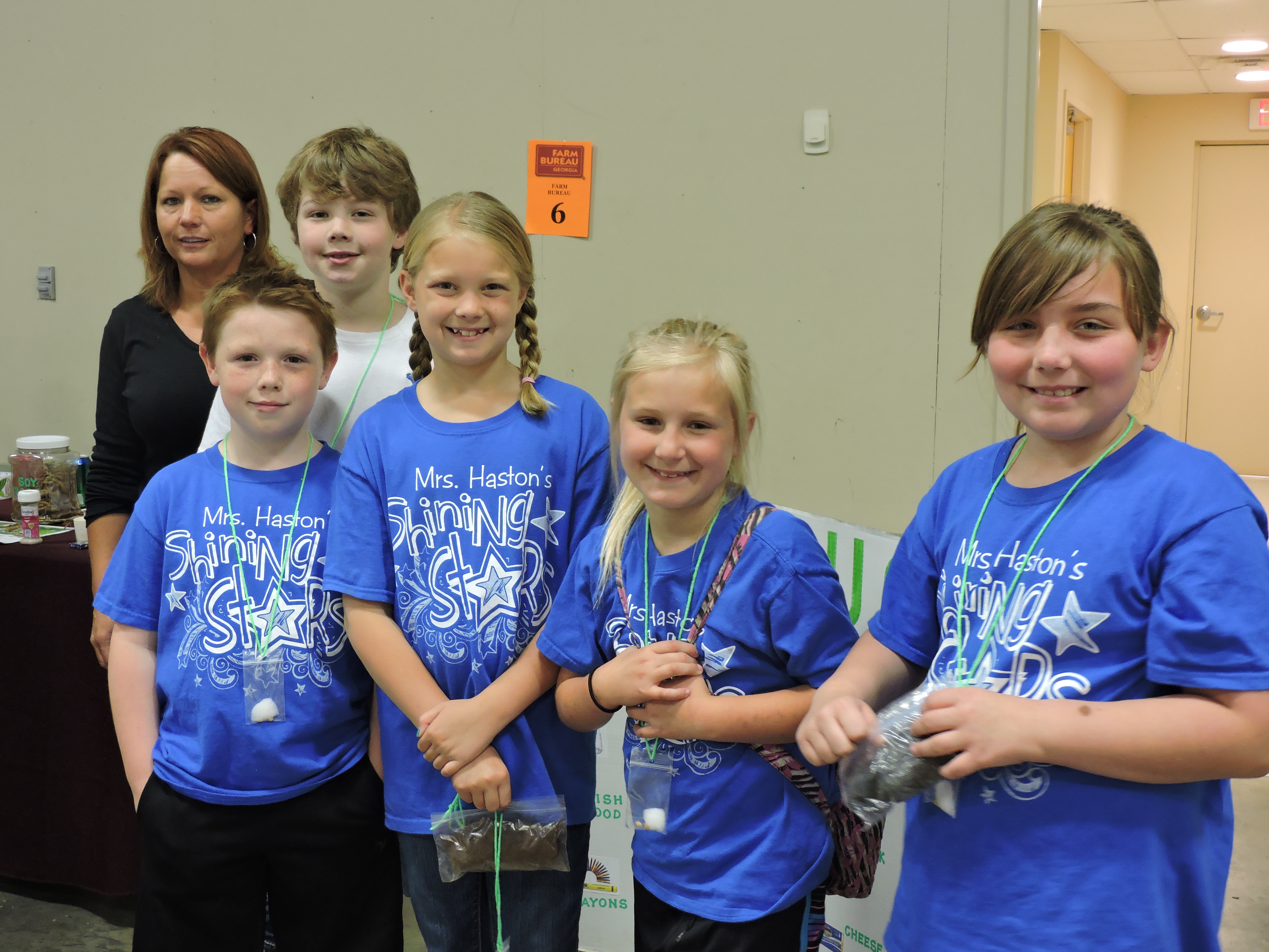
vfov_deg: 33.6
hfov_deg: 43.9
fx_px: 1576
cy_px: 476
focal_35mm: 43
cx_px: 634
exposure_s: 1/20
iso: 400
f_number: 3.4
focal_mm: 7.7
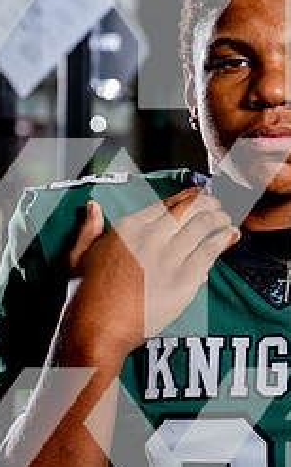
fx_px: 2008
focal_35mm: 158
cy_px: 239
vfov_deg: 13.3
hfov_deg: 8.3
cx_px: 255
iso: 100
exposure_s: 1/250
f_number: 4
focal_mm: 65
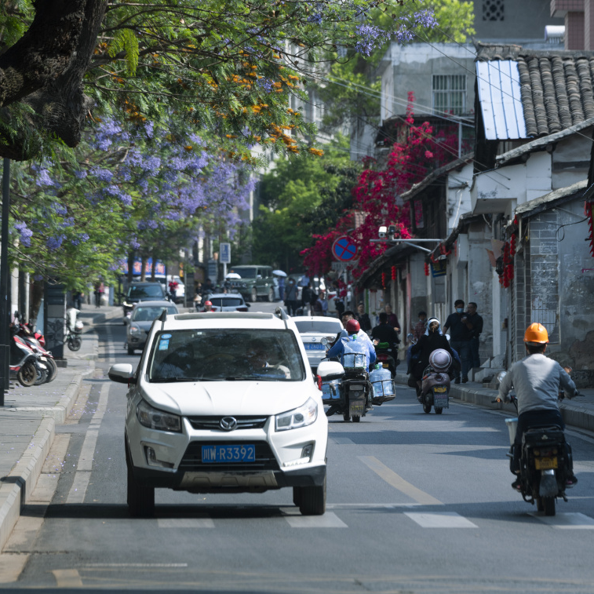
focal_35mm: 377
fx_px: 7319
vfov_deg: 4.6
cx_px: 310
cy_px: 163
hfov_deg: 4.6
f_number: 9
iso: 200
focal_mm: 280
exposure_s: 1/400
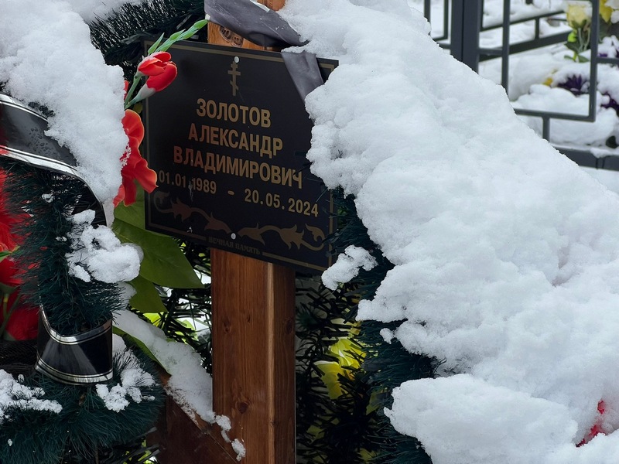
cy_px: 232
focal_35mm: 77
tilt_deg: -15.5
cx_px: 310
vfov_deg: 19.1
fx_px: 1377
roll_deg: +1.7
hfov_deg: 25.3
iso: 40
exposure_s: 1/99
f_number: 2.8
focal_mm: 9
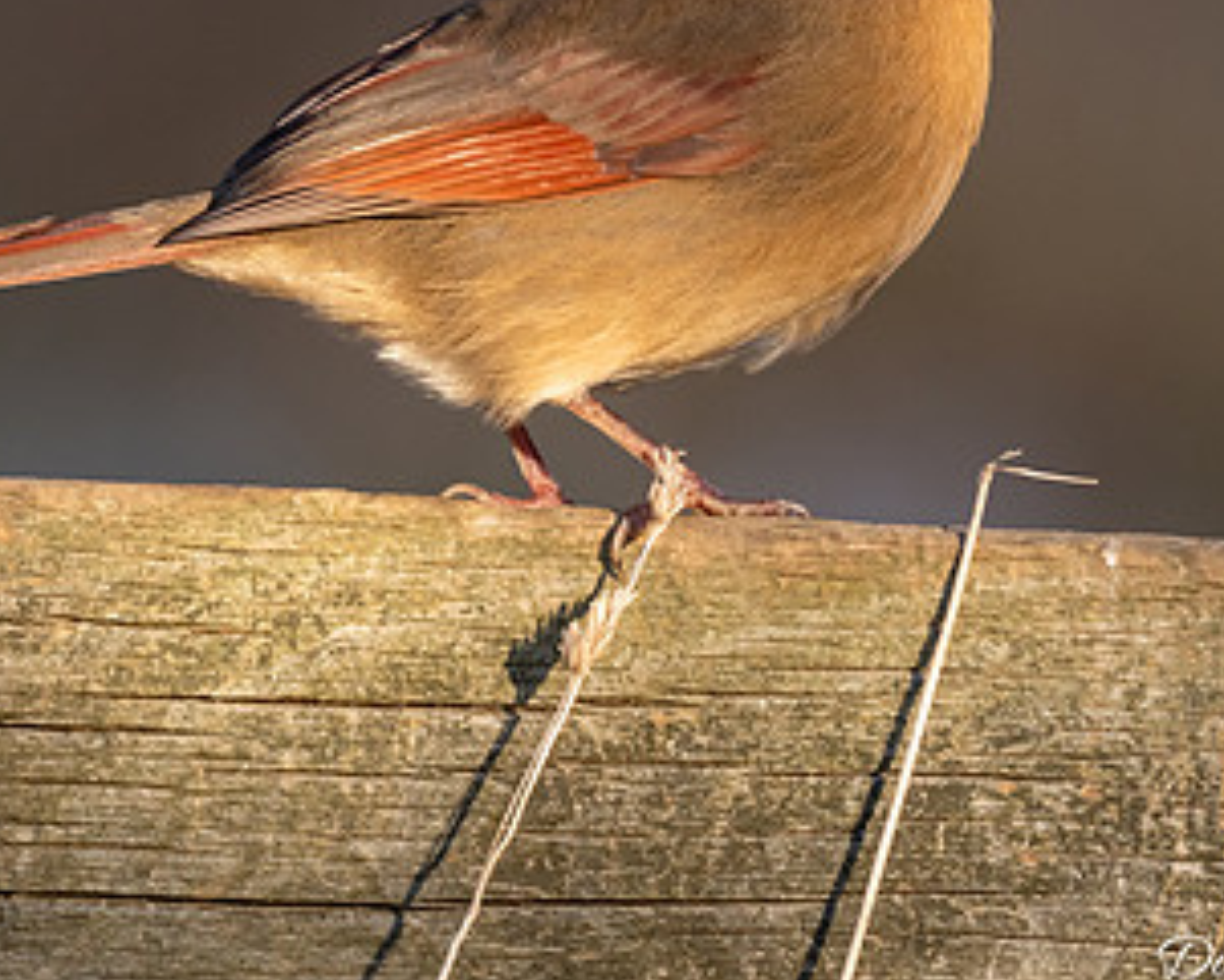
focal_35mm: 1243
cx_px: 439
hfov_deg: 1.6
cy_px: -48
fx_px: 45043
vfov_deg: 1.2
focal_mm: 500
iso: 800
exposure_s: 1/1000
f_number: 6.3
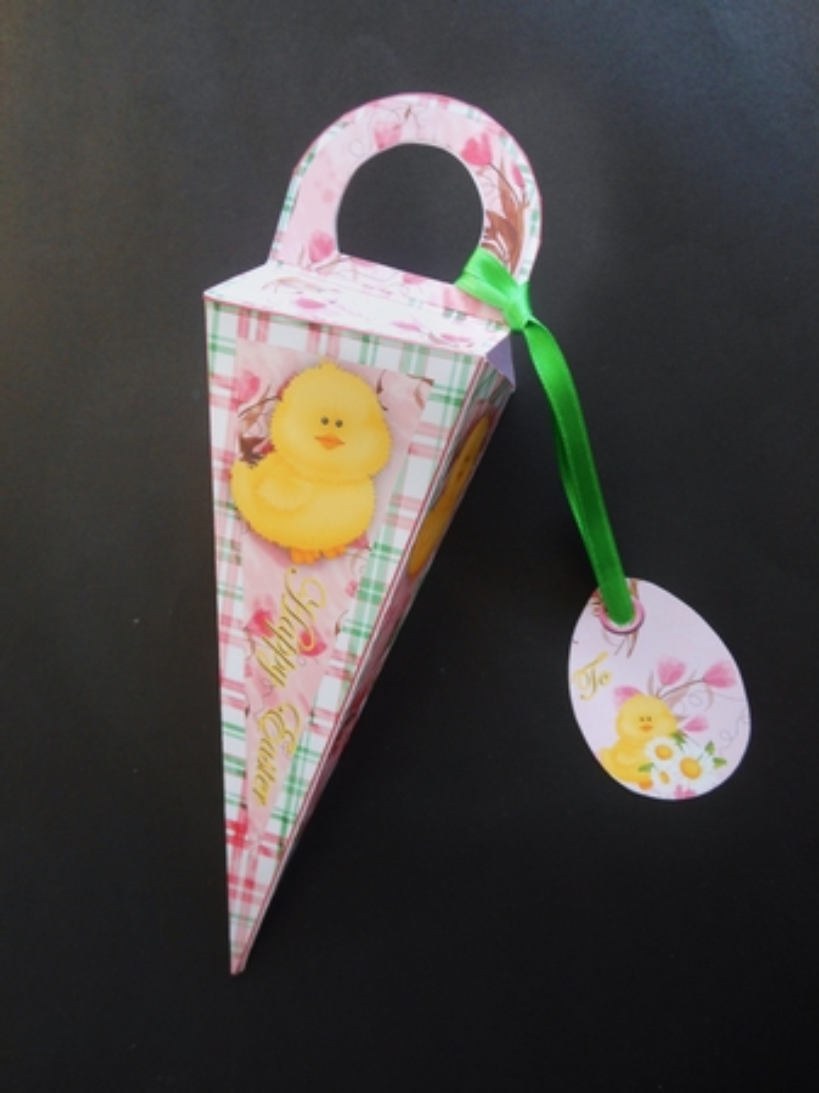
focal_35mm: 25
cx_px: 410
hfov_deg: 54.8
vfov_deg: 69.4
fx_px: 789
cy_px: 546
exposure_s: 1/30
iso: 125
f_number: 3.2
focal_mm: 4.5
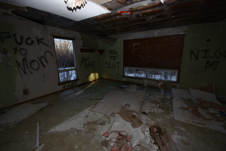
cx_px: 113
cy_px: 76
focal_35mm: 15
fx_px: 94
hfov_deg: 100.4
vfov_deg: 77.3
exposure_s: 1/200
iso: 125
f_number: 5.6
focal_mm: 10
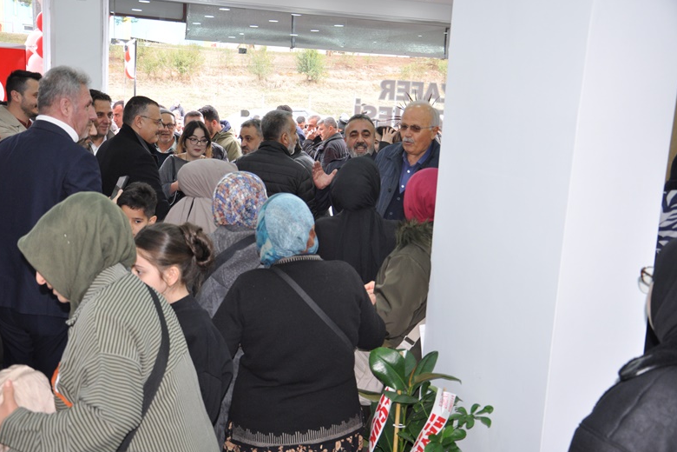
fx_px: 809
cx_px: 331
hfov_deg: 45.4
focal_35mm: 43
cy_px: 227
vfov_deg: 31.2
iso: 640
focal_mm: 28
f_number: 4
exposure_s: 1/80
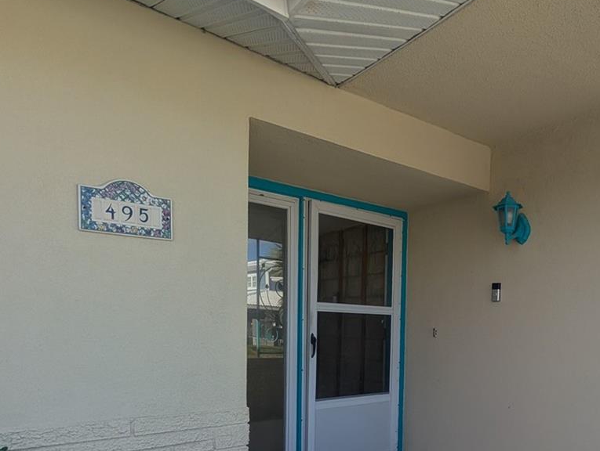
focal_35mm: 25
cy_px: 345
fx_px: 434
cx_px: 387
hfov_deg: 67.9
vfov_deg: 52.3
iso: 54
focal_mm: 2.02
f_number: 1.7
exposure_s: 1/2924
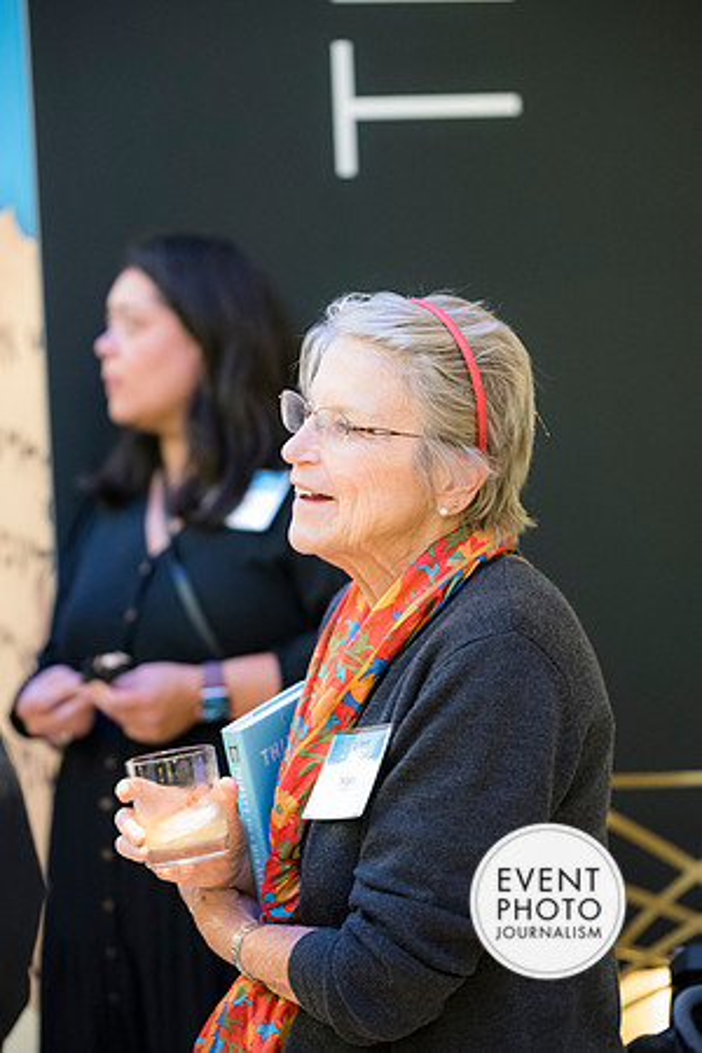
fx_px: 3071
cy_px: 526
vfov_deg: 19.5
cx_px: 351
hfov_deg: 13.0
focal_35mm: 105
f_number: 2.8
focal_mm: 105
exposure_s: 1/50
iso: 6400
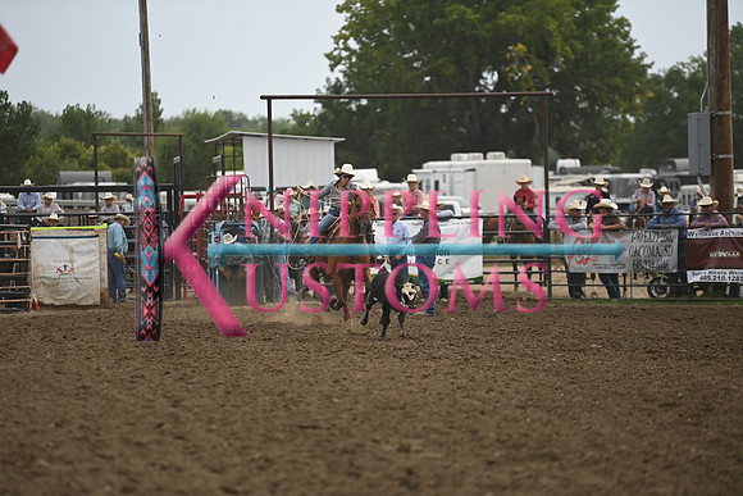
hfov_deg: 10.3
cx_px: 372
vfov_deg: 6.9
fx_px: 4129
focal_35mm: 200
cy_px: 248
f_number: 2.8
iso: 640
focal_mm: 200
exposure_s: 1/8000
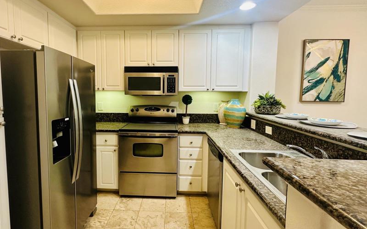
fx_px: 190
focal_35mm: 19
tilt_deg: -4.6
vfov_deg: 62.2
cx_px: 161
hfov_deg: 87.6
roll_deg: +0.3
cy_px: 108
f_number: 2.2
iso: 250
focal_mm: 2.22
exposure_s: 1/120
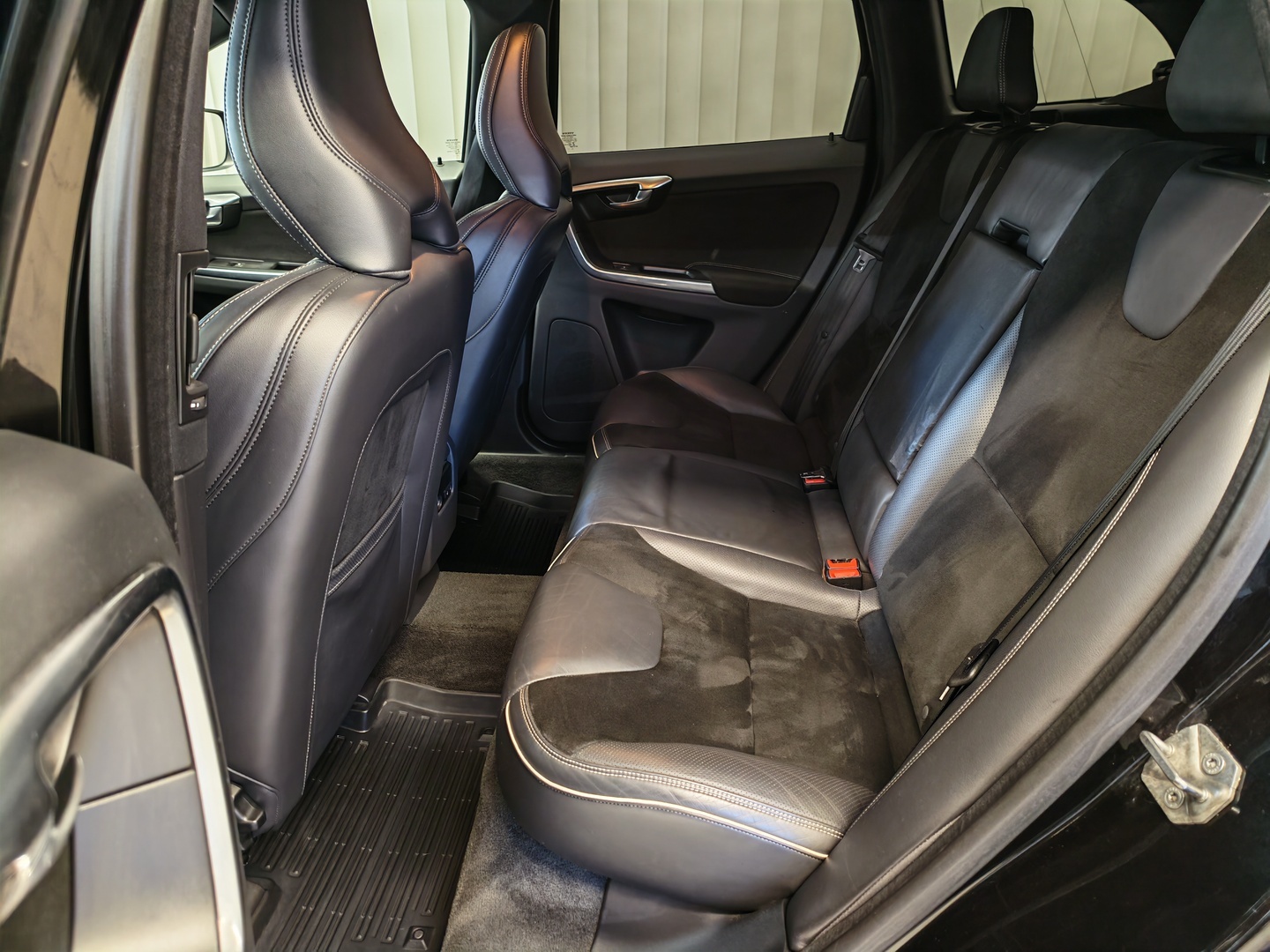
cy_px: 476
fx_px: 844
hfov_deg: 73.9
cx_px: 635
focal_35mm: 23
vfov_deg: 58.9
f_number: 1.6
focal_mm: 5.4
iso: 400
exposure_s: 1/50
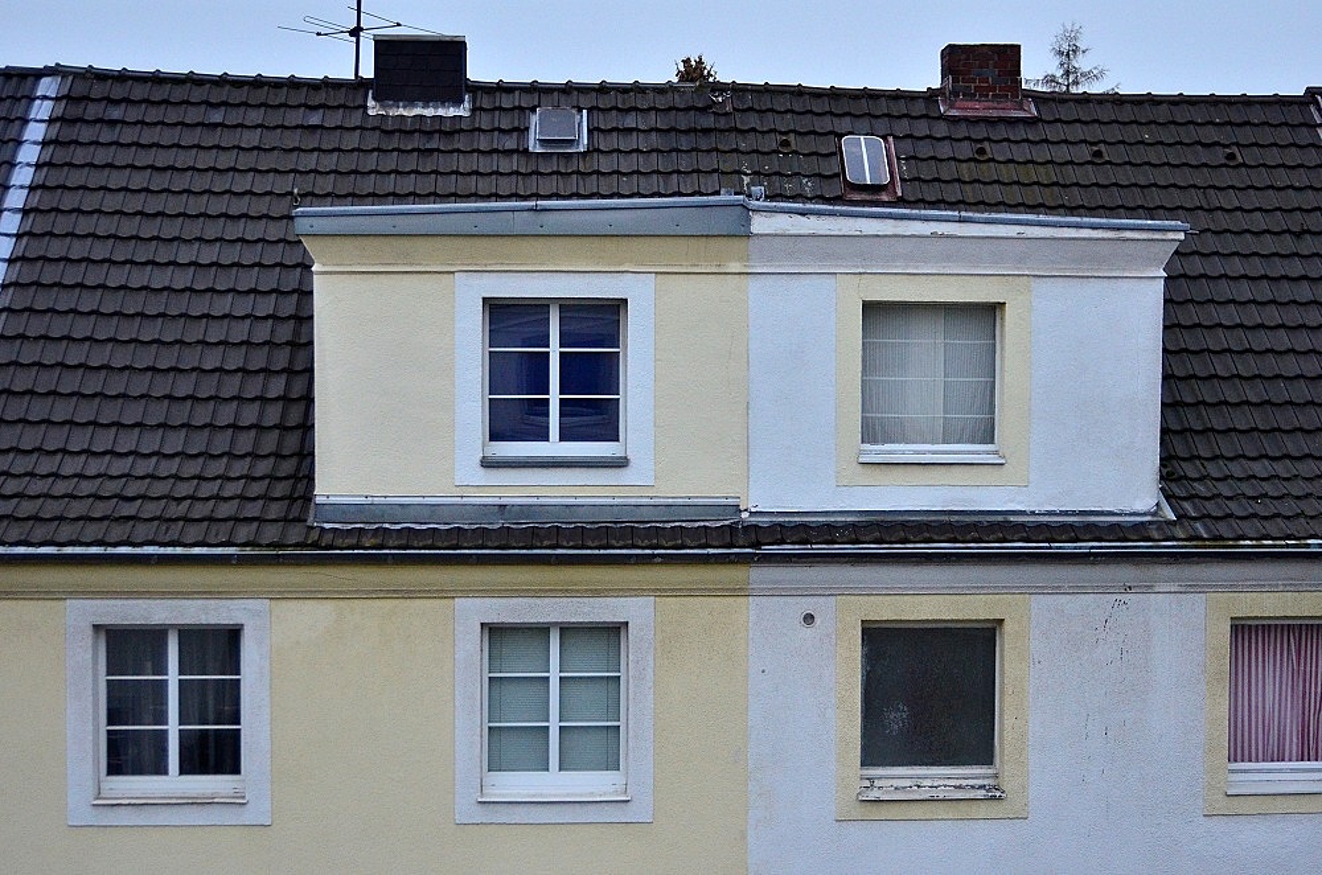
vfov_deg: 26.4
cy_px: 438
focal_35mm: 51
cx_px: 661
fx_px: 1869
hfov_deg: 39.0
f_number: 4
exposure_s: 1/640
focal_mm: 34
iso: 1600
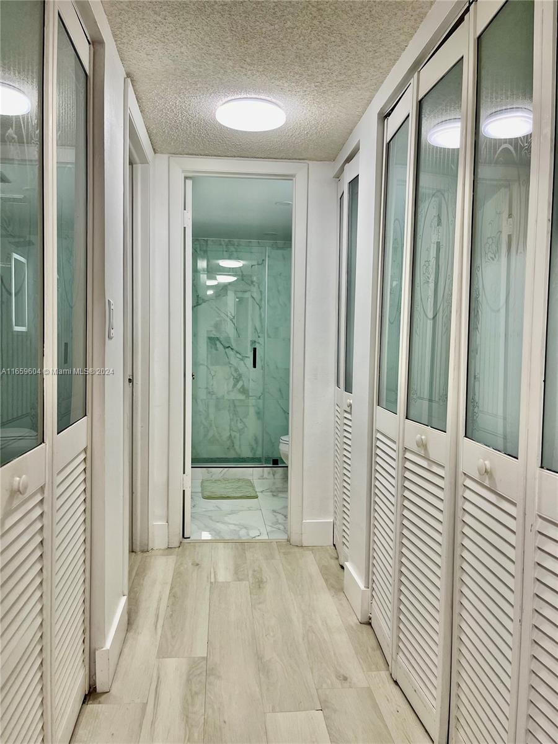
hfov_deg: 54.9
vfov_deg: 69.4
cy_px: 372
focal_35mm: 25
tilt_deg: -3.5
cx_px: 279
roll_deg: -1.0
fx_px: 537
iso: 125
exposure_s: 1/120
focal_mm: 5.1
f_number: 1.6
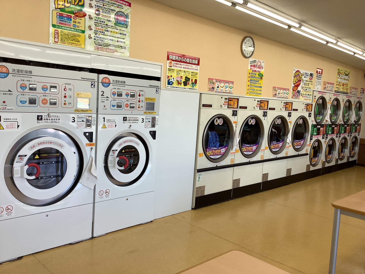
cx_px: 182
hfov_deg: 58.4
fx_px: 327
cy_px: 137
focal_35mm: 31
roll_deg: -2.8
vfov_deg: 45.4
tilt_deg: -7.2
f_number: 2.4
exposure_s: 1/100
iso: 32
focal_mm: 3.3
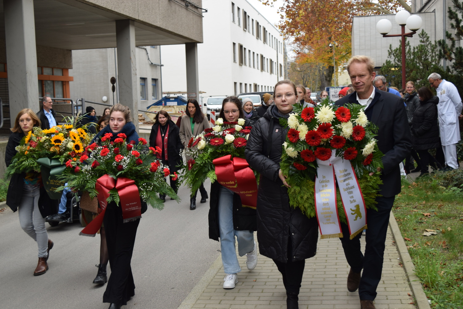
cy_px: 154
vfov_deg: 28.1
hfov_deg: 41.1
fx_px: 617
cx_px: 232
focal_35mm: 48
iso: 400
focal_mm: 32
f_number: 6.3
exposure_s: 1/160
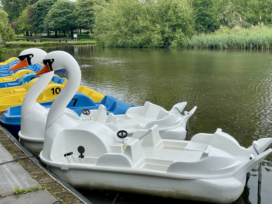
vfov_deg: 28.0
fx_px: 409
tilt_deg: -9.5
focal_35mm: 52
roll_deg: +0.4
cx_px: 136
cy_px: 102
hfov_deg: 36.8
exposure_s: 1/856
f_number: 2
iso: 25
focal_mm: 6
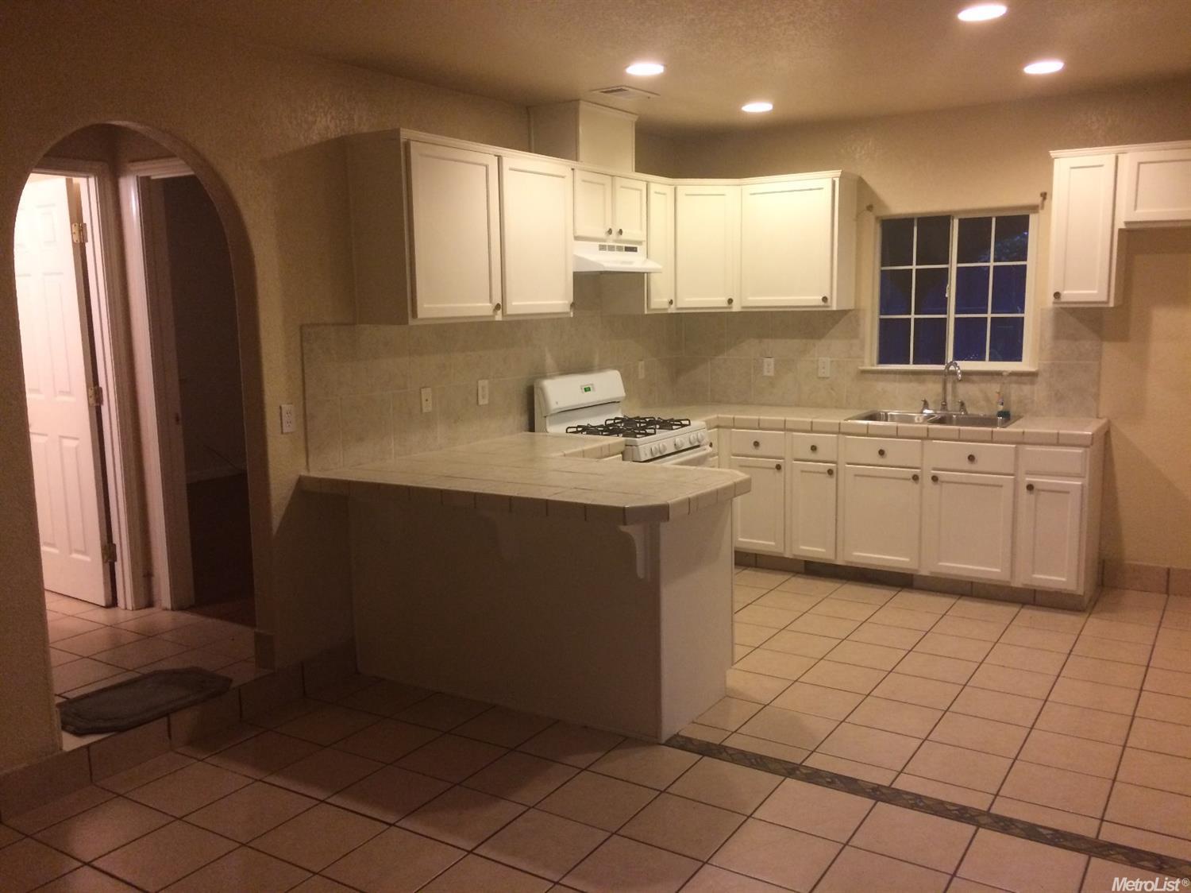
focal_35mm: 29
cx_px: 596
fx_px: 997
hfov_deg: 61.7
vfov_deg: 48.2
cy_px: 446
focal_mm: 4.15
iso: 200
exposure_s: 1/30
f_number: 2.2
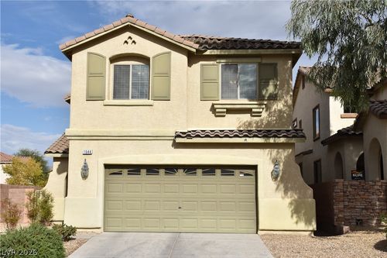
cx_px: 194
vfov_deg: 29.8
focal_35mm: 45
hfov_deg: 43.6
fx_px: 484
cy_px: 129
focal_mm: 30
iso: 200
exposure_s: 1/500
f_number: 11
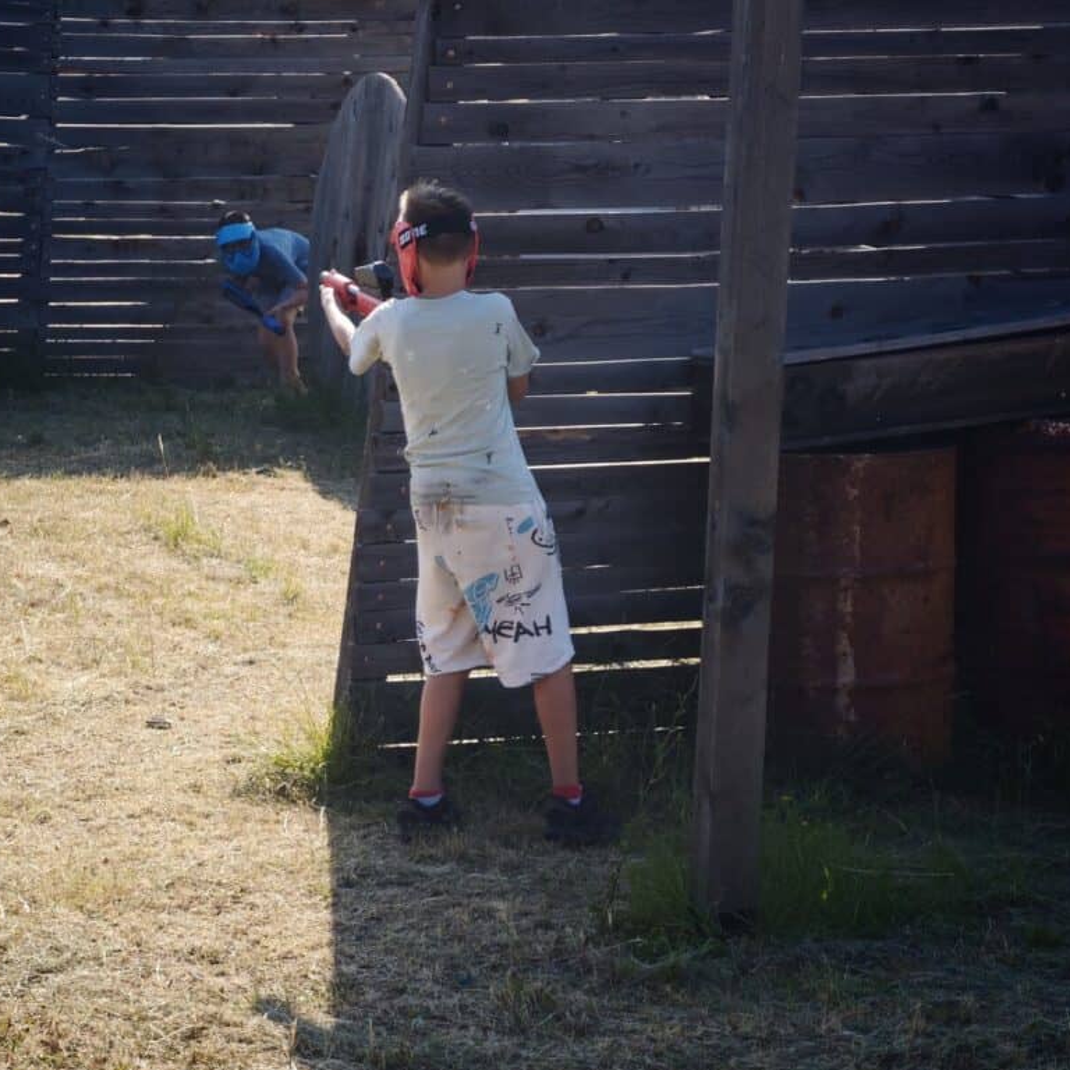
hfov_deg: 14.8
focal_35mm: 118
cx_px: 431
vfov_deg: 14.8
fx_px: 4127
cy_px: 536
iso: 50
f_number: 2.96
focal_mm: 26.5
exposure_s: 1/118
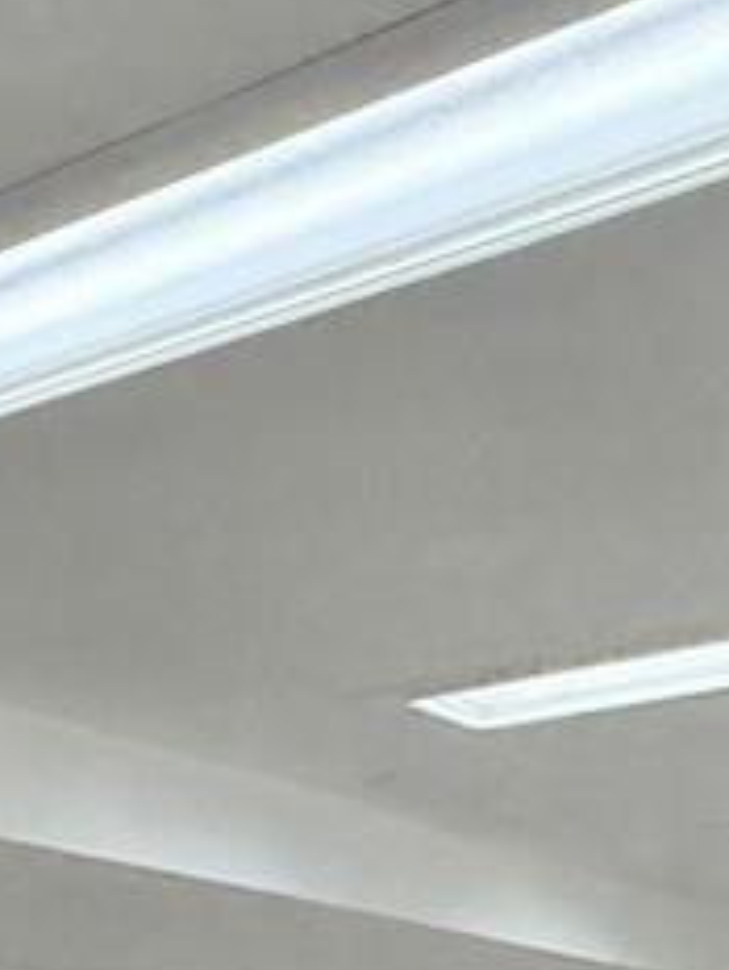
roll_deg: +0.6
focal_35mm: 72
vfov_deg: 23.5
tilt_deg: -2.5
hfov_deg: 17.0
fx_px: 2020
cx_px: -562
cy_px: 1299
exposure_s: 1/60
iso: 160
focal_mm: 2.22
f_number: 2.2
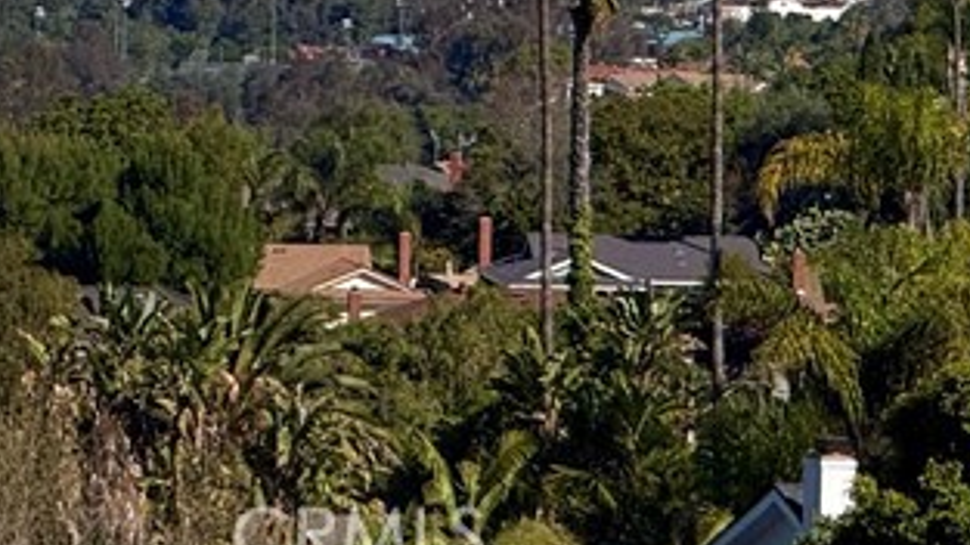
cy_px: -610
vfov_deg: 2.8
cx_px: 273
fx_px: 11007
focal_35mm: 428
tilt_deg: +2.4
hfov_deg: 5.0
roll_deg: -1.3
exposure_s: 1/3344
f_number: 2.8
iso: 50
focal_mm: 15.66
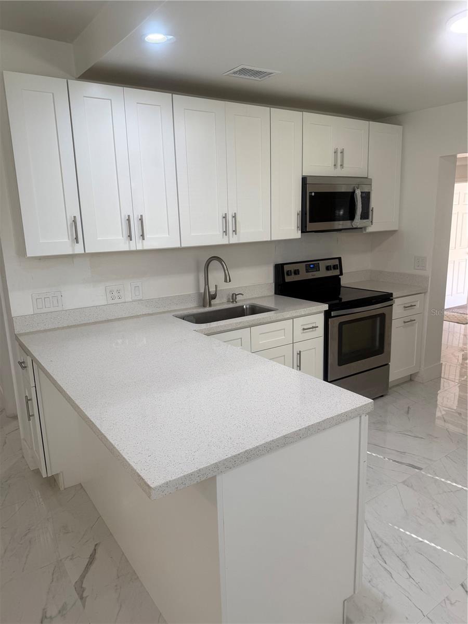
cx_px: 234
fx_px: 433
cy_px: 312
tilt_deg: -10.6
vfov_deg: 71.6
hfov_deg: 56.8
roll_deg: +0.5
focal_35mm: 24
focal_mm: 6.76
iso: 64
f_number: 1.78
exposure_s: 1/120
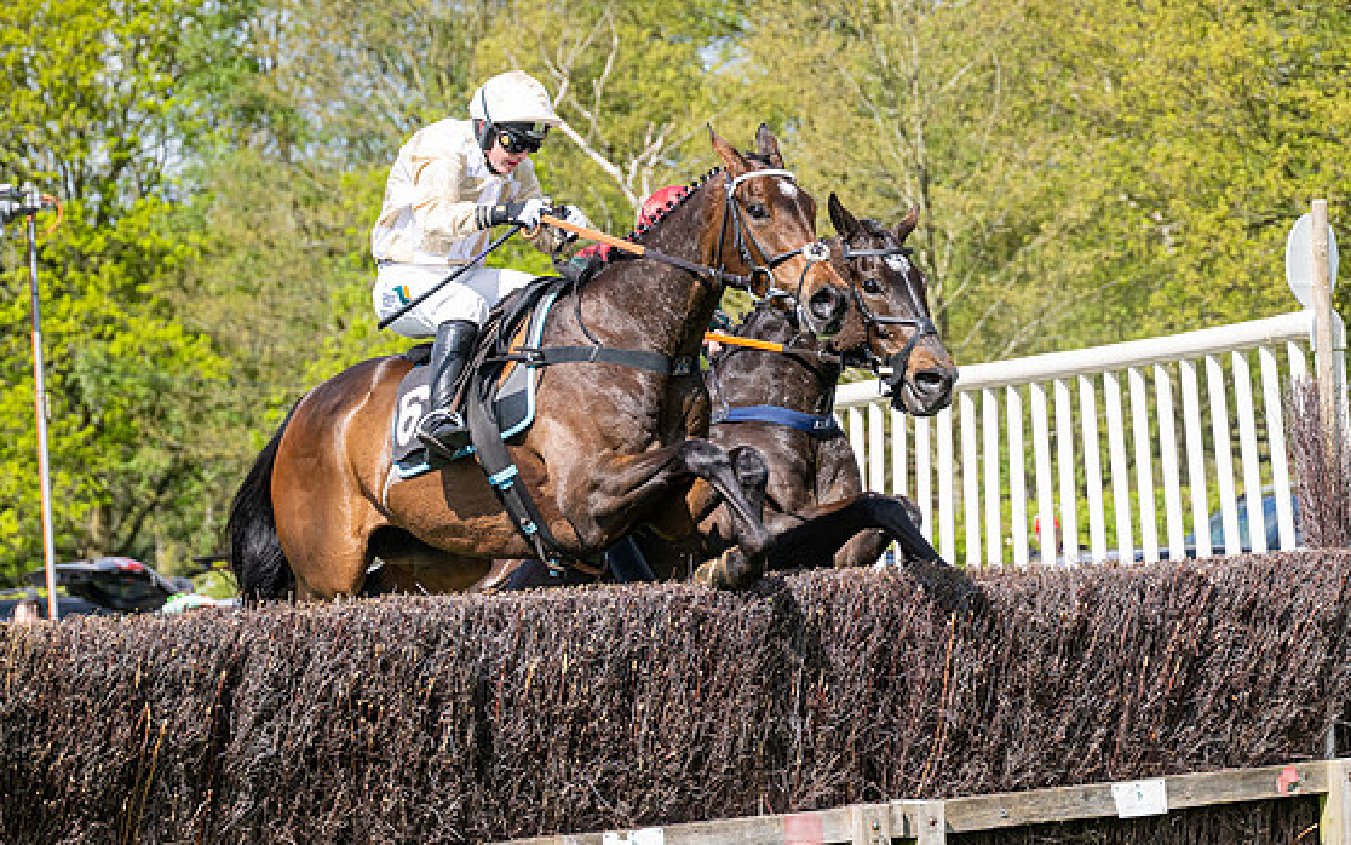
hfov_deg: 12.5
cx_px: 583
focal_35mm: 167
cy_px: 548
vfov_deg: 7.9
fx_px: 6150
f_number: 4
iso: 400
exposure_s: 1/2500
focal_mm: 98
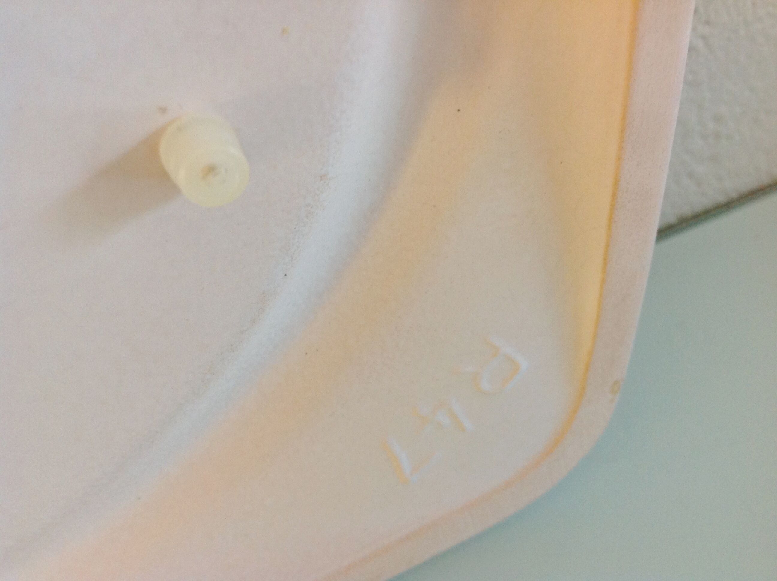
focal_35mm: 35
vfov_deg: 40.6
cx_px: 388
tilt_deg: -47.1
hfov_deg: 52.7
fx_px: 784
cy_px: 290
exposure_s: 1/17
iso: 125
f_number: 2.4
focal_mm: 4.28
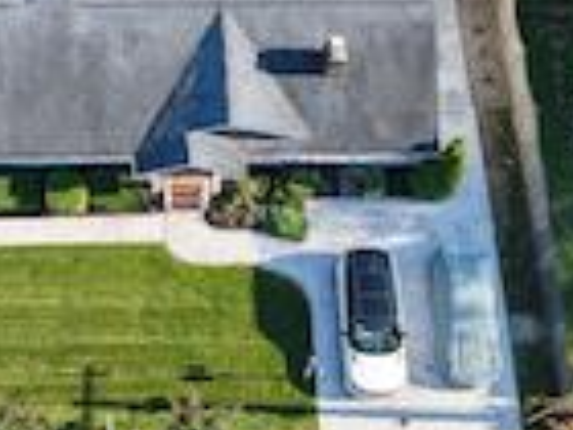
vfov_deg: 19.5
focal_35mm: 74
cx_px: 139
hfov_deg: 26.0
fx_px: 1225
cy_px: 37
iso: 100
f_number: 1.8
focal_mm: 8.67
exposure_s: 1/640
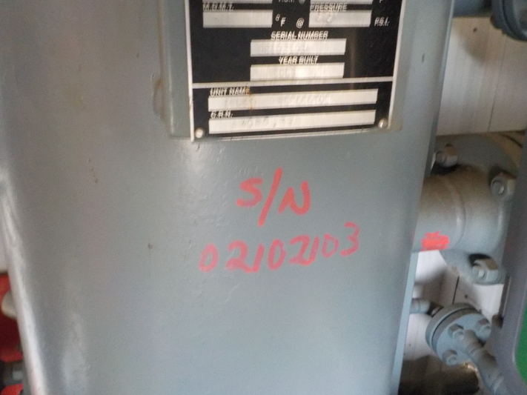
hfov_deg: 60.0
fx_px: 457
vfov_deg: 46.8
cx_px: 264
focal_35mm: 30
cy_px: 198
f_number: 3.3
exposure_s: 1/6
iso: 800
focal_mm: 4.1
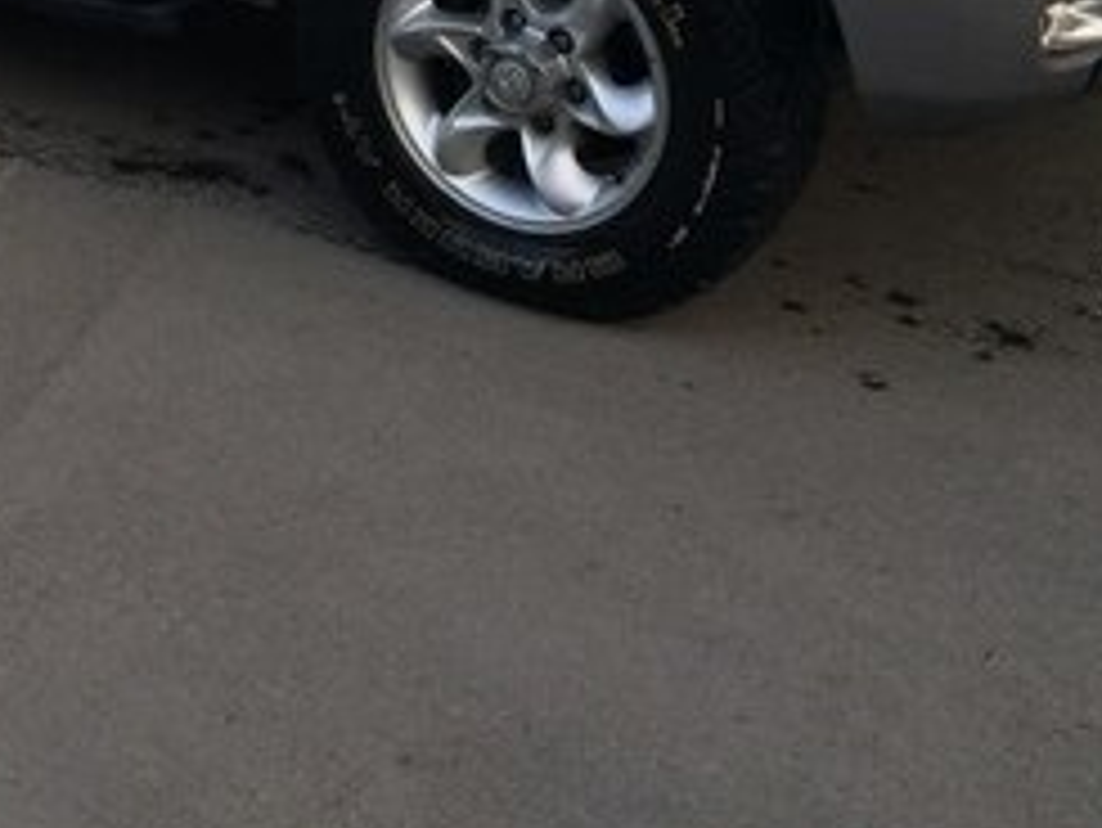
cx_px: 54
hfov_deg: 24.1
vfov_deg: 17.8
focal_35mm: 78
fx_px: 2484
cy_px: -227
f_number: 2.2
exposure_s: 1/100
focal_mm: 4.15
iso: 40
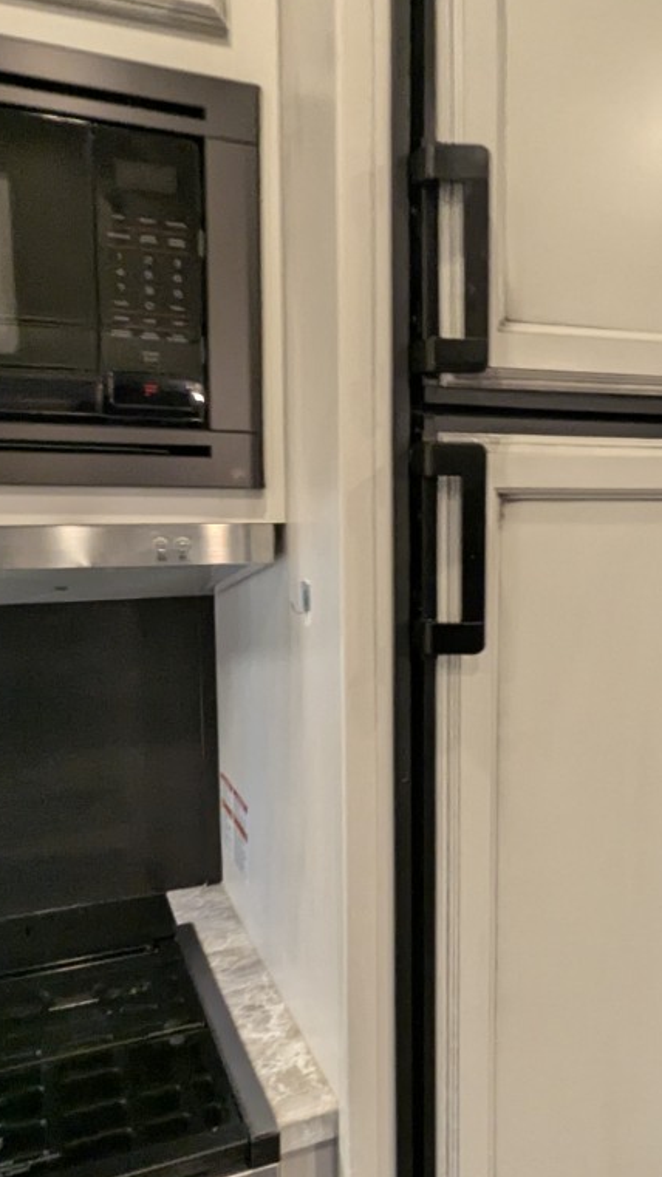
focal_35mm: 32
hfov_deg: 35.1
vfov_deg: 61.0
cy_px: 619
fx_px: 999
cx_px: 562
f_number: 2.2
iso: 332
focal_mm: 2.35
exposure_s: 1/30.5
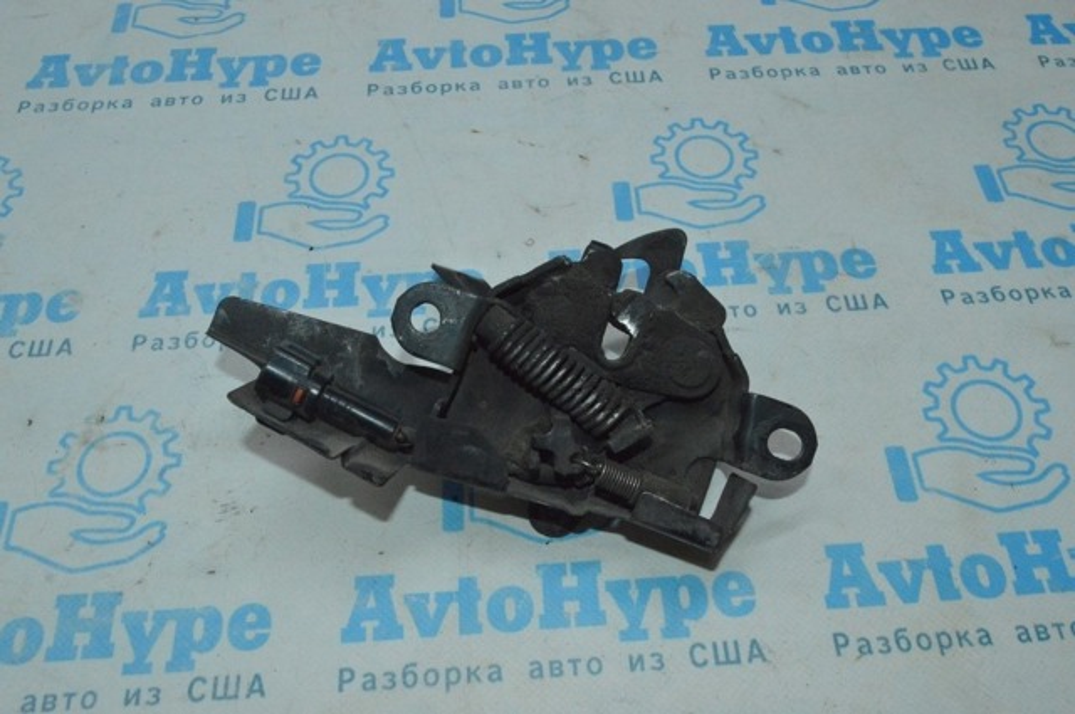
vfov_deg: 39.9
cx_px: 538
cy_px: 357
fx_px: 984
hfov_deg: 57.3
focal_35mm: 33
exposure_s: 1/200
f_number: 16
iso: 4500
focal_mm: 22
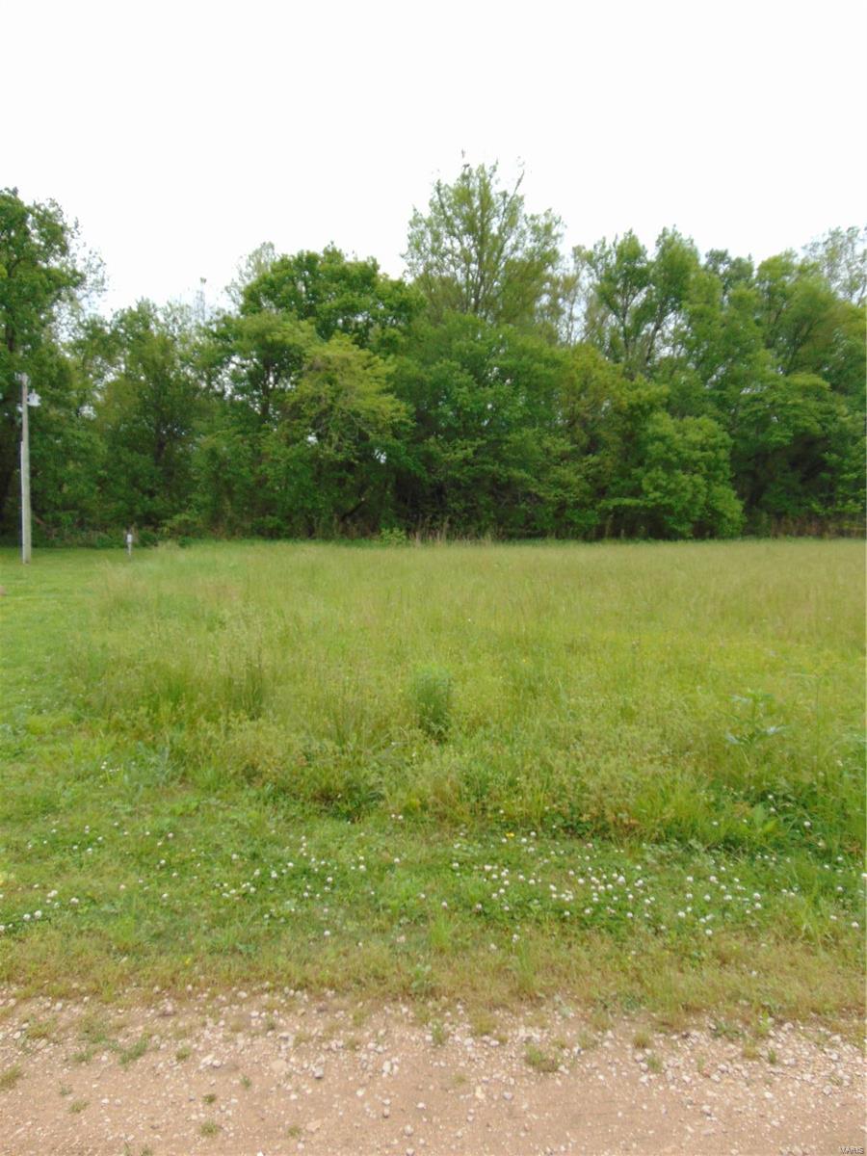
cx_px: 434
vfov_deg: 69.4
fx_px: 835
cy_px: 578
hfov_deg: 54.9
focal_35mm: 25
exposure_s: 1/640
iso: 80
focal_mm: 4.5
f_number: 7.7
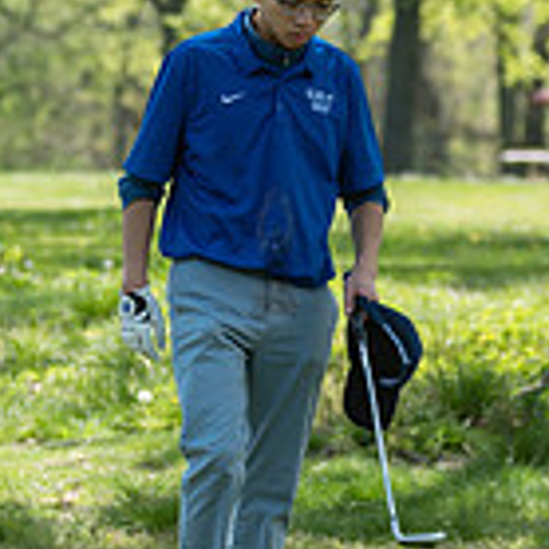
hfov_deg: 4.9
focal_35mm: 354
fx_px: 6352
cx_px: 273
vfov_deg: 4.9
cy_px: 251
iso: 100
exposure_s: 1/500
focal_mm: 100
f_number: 3.5
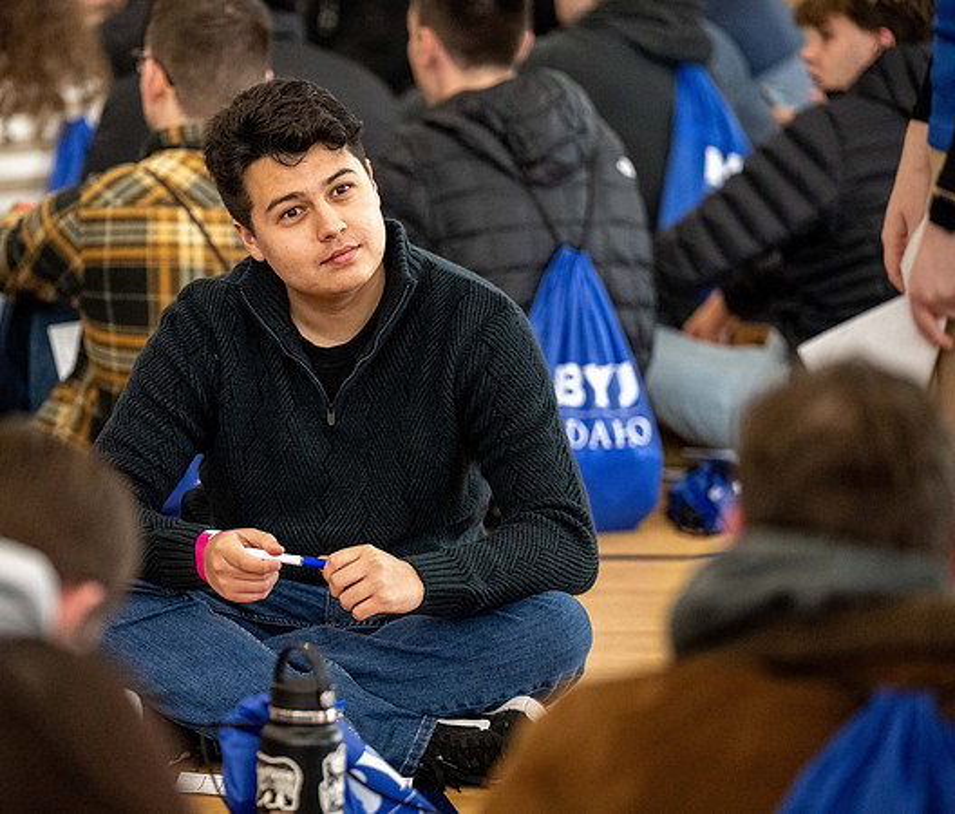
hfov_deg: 7.9
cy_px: 398
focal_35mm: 239
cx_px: 332
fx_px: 6925
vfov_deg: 6.7
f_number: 3.2
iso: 4000
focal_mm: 200
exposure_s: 1/640
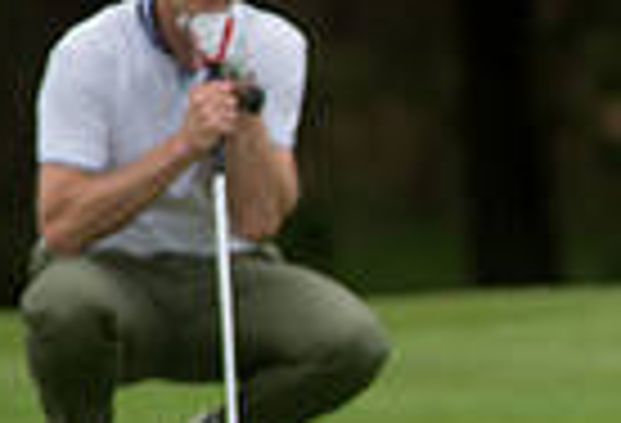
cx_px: 1231
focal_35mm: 1714
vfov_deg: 0.8
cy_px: 179
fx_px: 29763
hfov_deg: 1.2
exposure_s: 1/3200
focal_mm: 300
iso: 800
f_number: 4
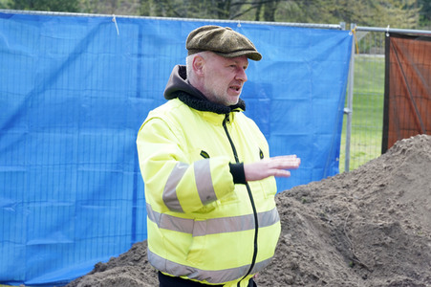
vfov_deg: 18.2
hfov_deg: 27.0
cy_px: 144
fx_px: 897
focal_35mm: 75
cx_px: 216
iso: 320
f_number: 8
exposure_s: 1/60
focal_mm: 75
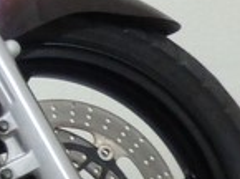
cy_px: -78
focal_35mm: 425
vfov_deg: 3.5
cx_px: -554
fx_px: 2939
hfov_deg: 4.4
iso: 640
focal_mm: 10.8
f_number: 4.2
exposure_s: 1/160
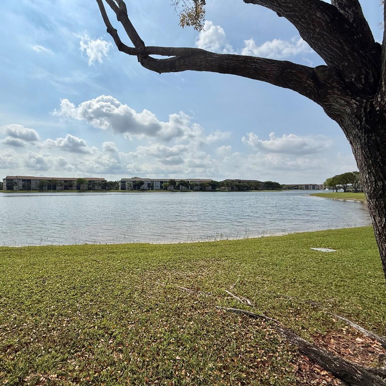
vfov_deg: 84.0
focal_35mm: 17
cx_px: 139
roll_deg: -0.1
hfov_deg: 82.0
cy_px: 191
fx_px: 214
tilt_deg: +0.1
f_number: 2.2
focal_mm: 2.22
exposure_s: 1/6173
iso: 50
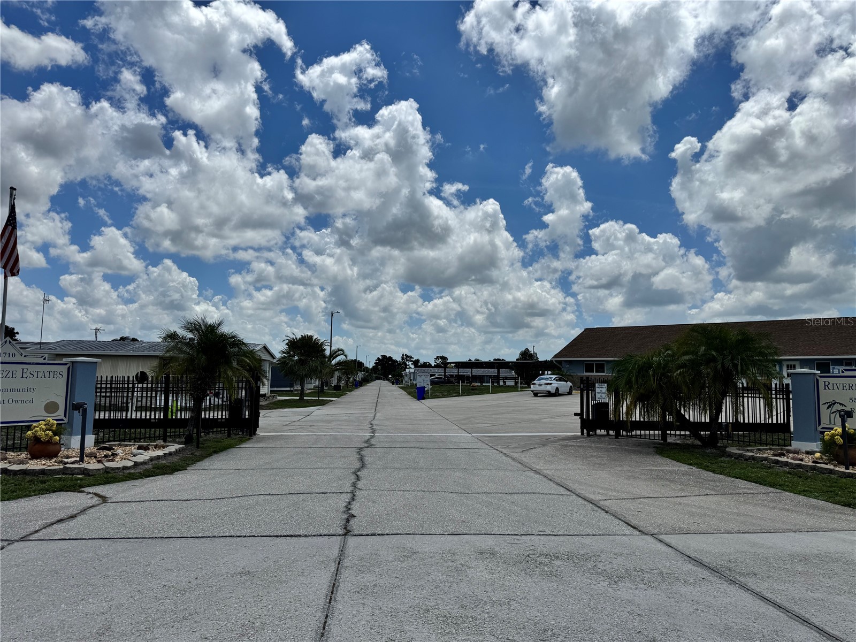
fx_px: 593
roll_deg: -0.5
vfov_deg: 56.8
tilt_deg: +6.5
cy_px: 321
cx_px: 428
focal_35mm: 24
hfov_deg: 71.6
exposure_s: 1/12346
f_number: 1.78
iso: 80
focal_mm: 6.76
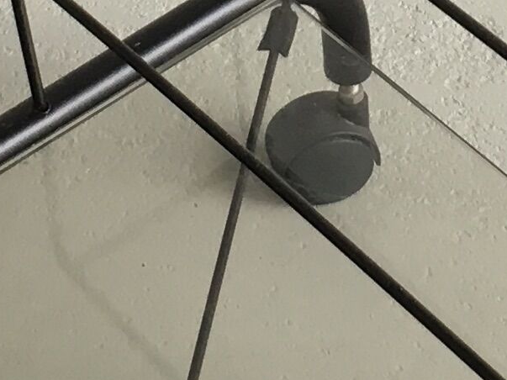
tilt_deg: -41.3
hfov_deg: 10.2
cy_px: -196
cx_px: 370
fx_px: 2841
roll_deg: +0.0
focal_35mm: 194
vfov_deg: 7.5
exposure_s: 1/33
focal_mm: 4.15
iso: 25
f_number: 2.2
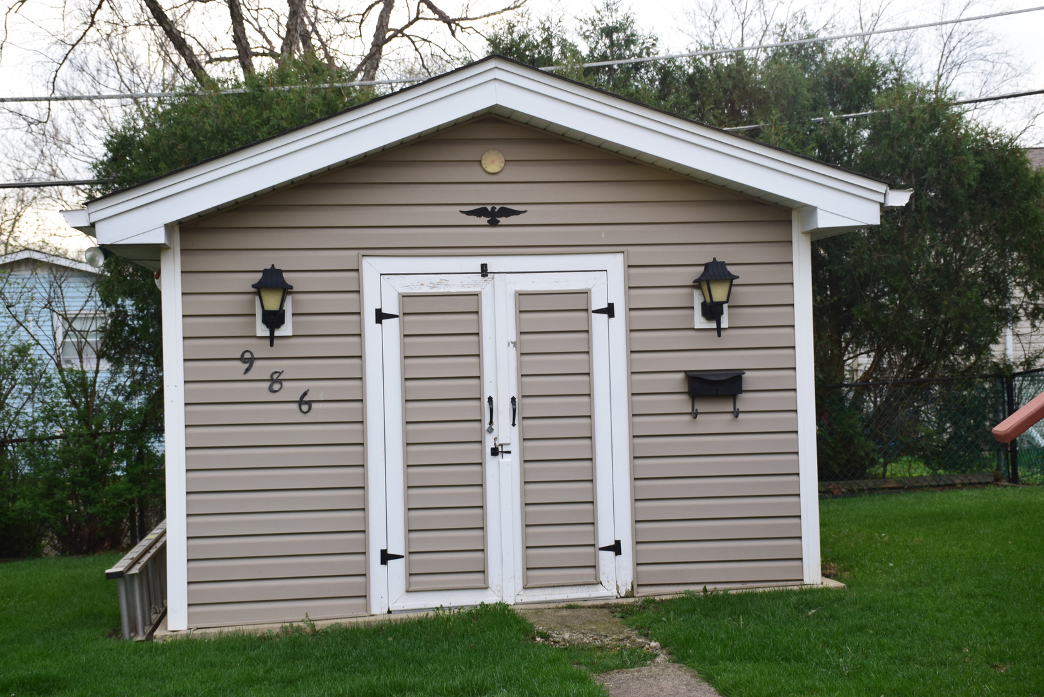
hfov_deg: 35.0
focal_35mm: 57
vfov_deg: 23.8
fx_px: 1653
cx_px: 522
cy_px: 348
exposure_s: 1/100
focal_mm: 38
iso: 400
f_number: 9
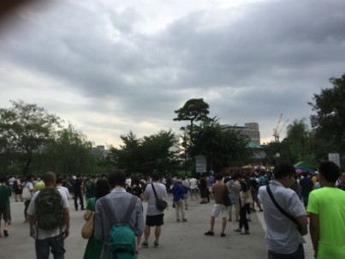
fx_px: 309
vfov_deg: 45.4
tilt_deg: +7.9
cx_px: 172
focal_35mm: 31
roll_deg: -0.6
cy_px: 130
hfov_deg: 58.4
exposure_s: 1/574
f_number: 2.4
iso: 25
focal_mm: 3.3
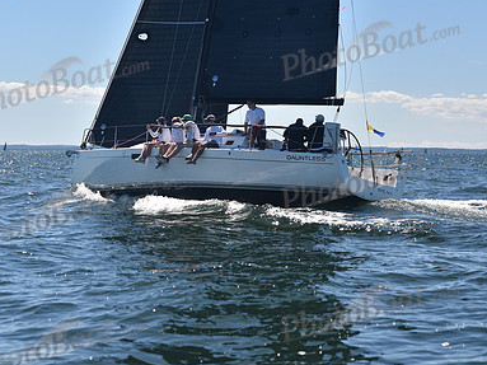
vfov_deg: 14.5
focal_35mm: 102
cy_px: 132
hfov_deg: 19.3
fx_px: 1435
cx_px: 216
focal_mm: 70
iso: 200
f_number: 4.5
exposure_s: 1/800
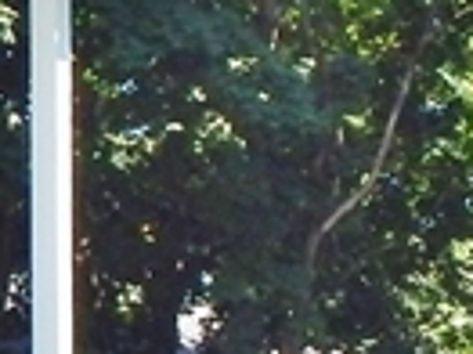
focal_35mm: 172
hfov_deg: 10.7
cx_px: 903
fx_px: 2348
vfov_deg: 8.4
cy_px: 582
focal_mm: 4
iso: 125
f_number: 3
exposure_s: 1/500
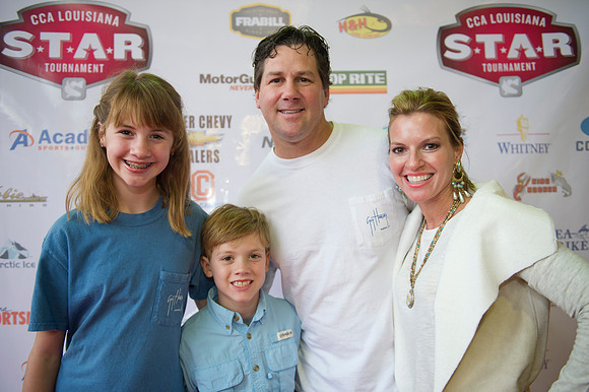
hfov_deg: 60.3
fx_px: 507
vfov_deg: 42.3
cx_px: 294
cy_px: 196
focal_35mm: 31
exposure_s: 1/100
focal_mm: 31
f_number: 2.8
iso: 640
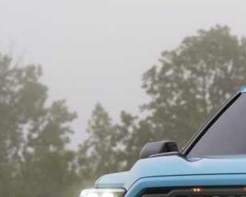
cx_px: 316
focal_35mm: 374
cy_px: 210
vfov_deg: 4.1
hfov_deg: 5.1
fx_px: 2725
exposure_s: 1/250
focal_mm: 83
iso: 250
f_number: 5
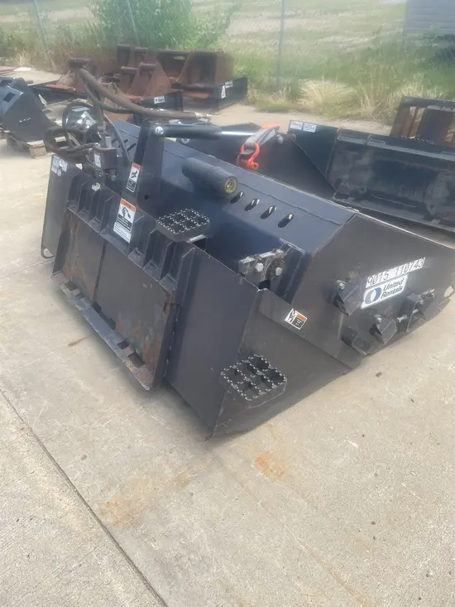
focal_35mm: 26
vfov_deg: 67.3
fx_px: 456
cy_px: 304
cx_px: 228
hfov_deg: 53.1
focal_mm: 4.2
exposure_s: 1/1689
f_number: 1.6
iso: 50
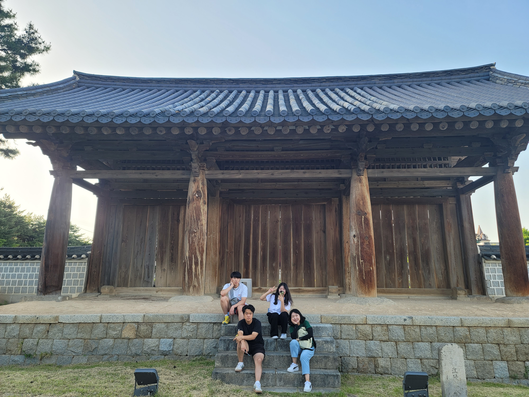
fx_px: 382
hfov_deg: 69.4
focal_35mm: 25
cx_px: 264
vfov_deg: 54.9
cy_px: 198
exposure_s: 1/172
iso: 20
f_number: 1.8
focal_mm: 7
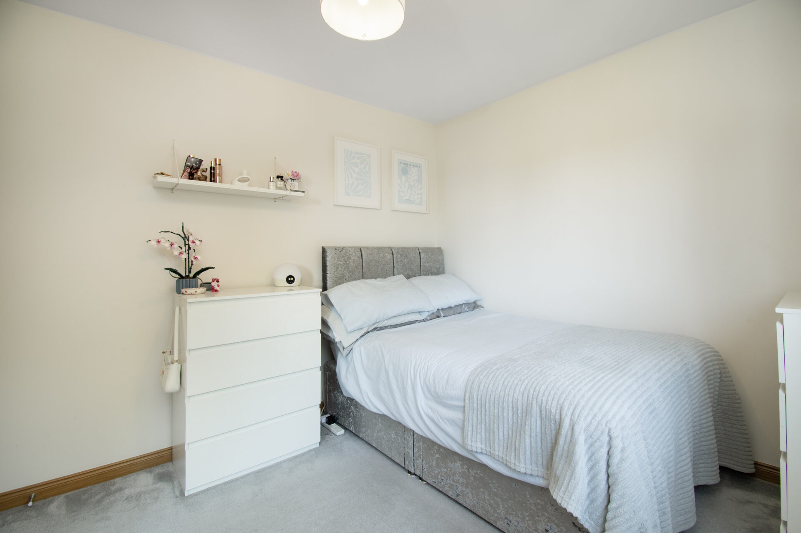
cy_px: 266
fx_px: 334
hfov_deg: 100.4
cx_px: 400
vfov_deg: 77.3
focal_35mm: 15
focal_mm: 10
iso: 320
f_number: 8
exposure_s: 1/4
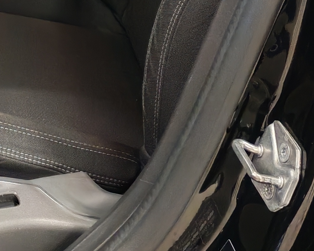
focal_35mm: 132
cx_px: -159
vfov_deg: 11.1
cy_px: -159
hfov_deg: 13.7
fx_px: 1227
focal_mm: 6.12
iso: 1672
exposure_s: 1/50
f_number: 1.9
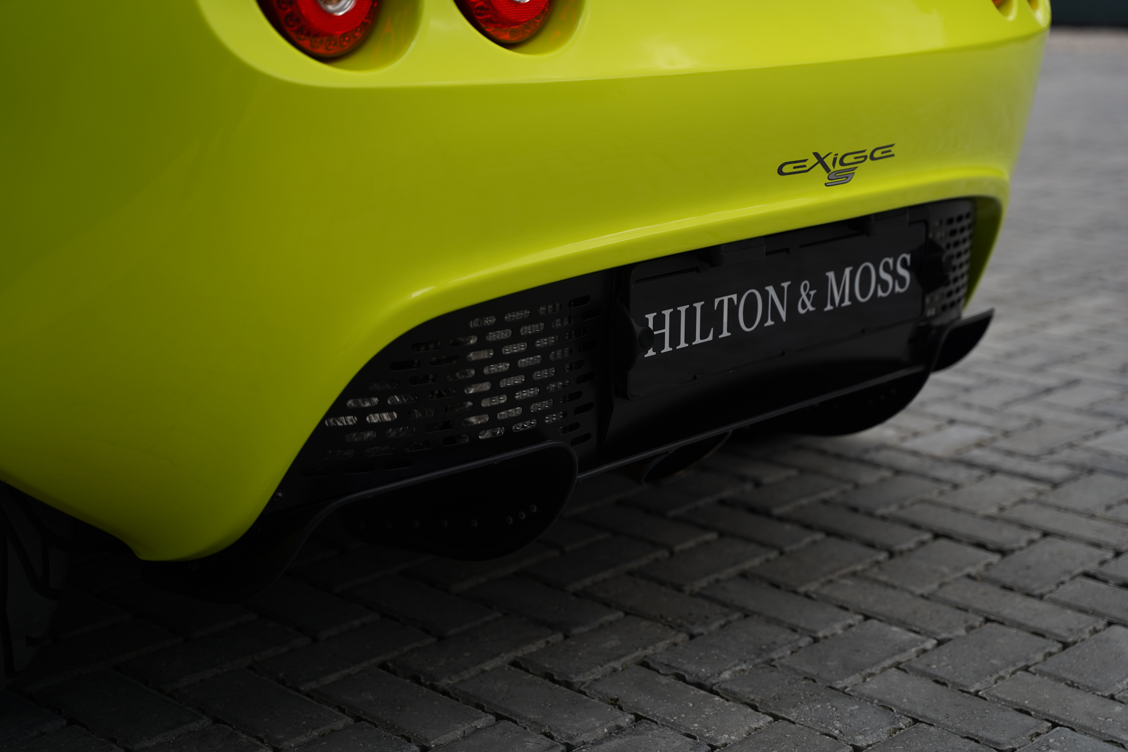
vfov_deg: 23.4
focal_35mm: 58
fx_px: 1814
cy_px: 376
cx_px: 564
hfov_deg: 34.5
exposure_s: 1/400
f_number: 2.8
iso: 100
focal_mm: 57.9
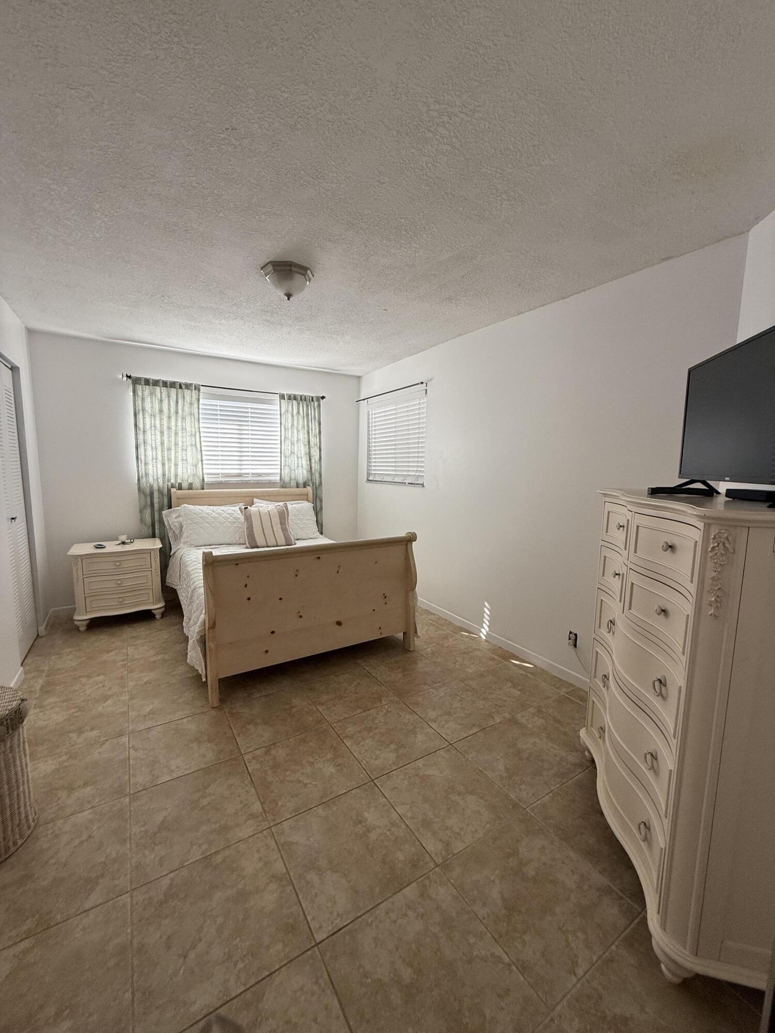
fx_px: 418
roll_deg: -1.3
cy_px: 516
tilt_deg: -6.9
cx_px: 388
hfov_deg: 85.7
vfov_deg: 102.1
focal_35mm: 14
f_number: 2.2
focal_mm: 2.22
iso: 125
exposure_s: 1/99
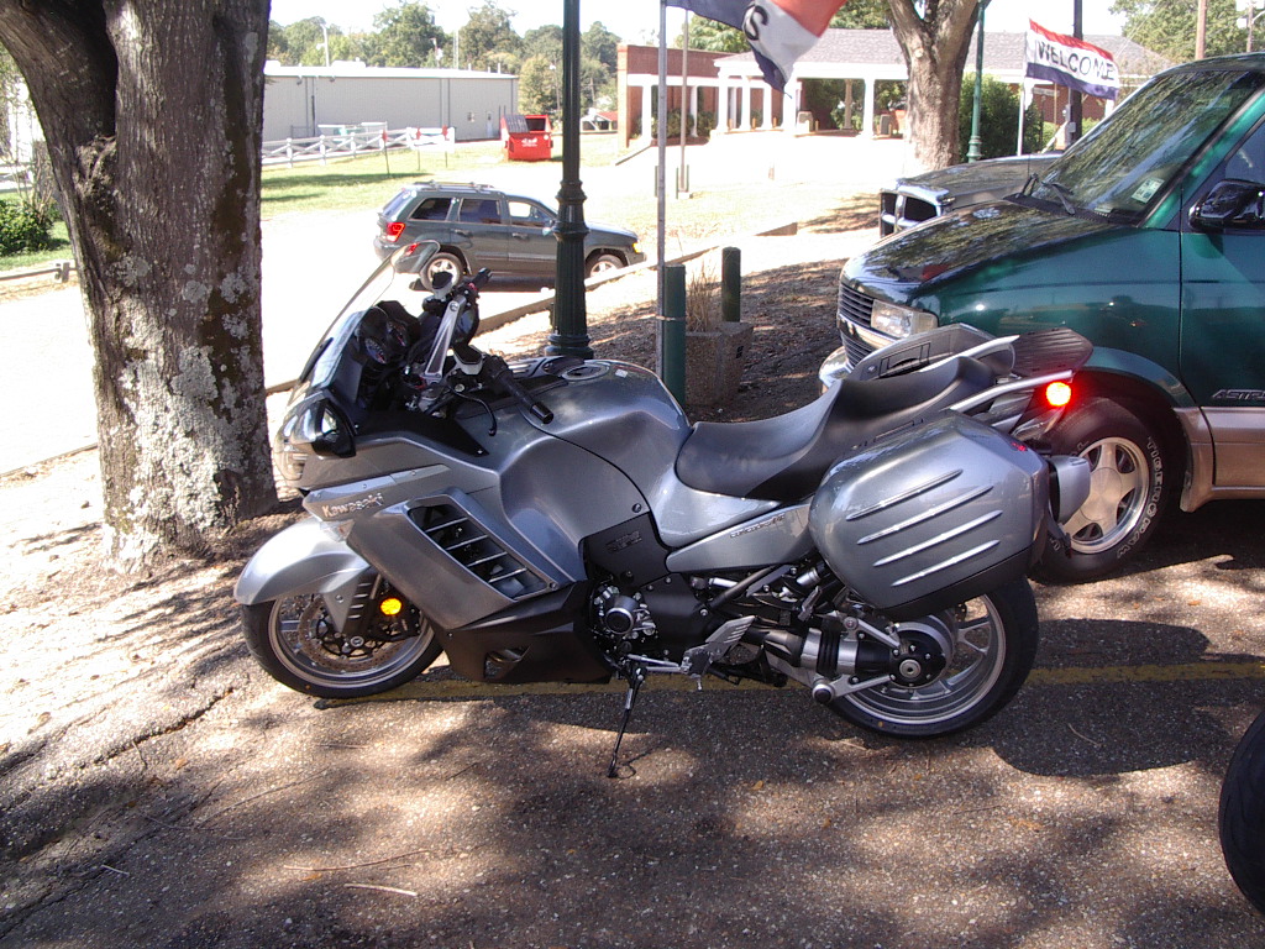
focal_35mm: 38
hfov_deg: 49.0
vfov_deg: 37.7
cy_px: 474
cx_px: 632
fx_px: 1389
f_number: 4.8
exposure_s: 1/80
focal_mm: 5.8
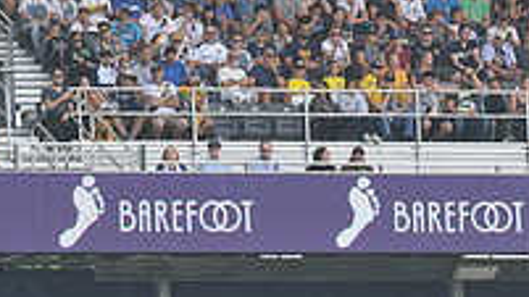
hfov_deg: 3.6
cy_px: 210
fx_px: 8457
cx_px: 353
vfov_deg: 2.0
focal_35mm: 603
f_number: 8
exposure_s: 1/250
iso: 250
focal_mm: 200
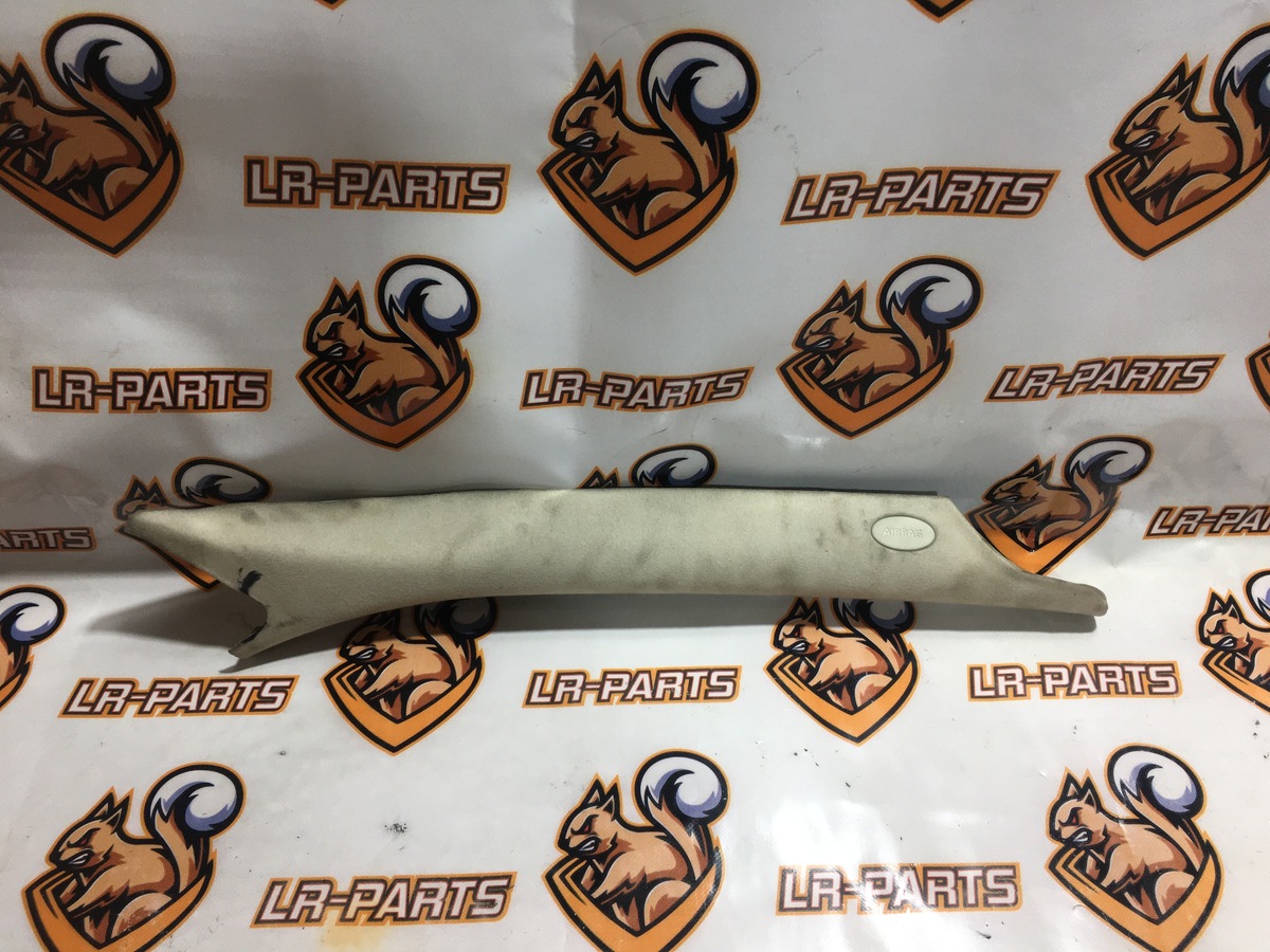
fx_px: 1064
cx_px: 635
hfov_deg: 61.7
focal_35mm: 29
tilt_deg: -46.0
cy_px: 476
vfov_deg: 48.2
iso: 40
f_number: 2.2
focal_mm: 4.15
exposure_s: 1/100
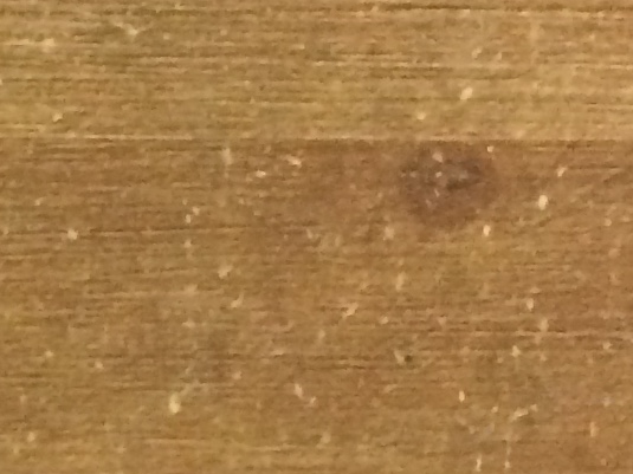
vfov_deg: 7.9
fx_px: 3236
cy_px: -578
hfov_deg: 9.6
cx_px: 1656
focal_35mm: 177
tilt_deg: -75.4
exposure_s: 1/30
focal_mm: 4.15
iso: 160
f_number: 2.2
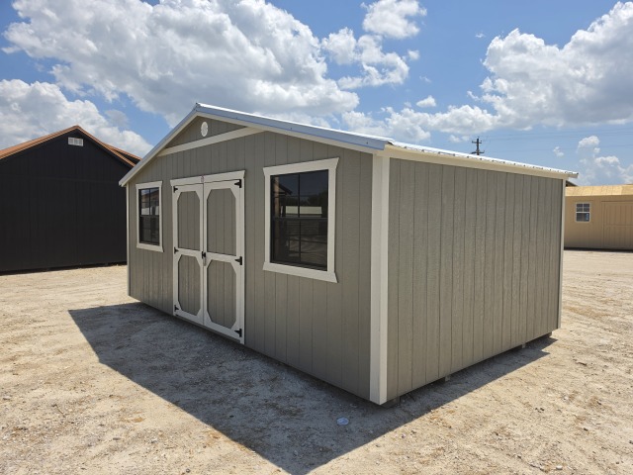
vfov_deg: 58.9
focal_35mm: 23
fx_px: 421
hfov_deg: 73.9
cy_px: 238
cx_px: 316
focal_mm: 6.5
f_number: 1.4
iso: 50
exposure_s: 1/7939
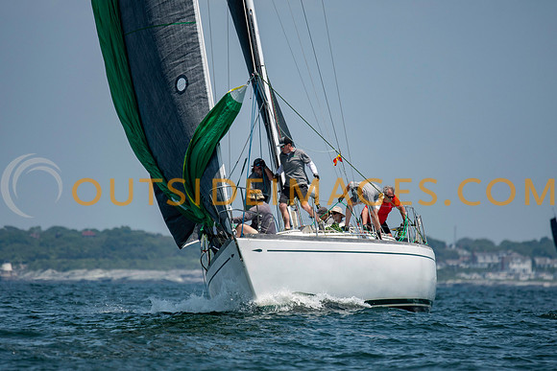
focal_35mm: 462
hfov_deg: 4.5
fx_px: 7154
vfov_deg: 3.0
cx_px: 278
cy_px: 186
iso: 200
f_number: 4
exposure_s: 1/4000
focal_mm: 300
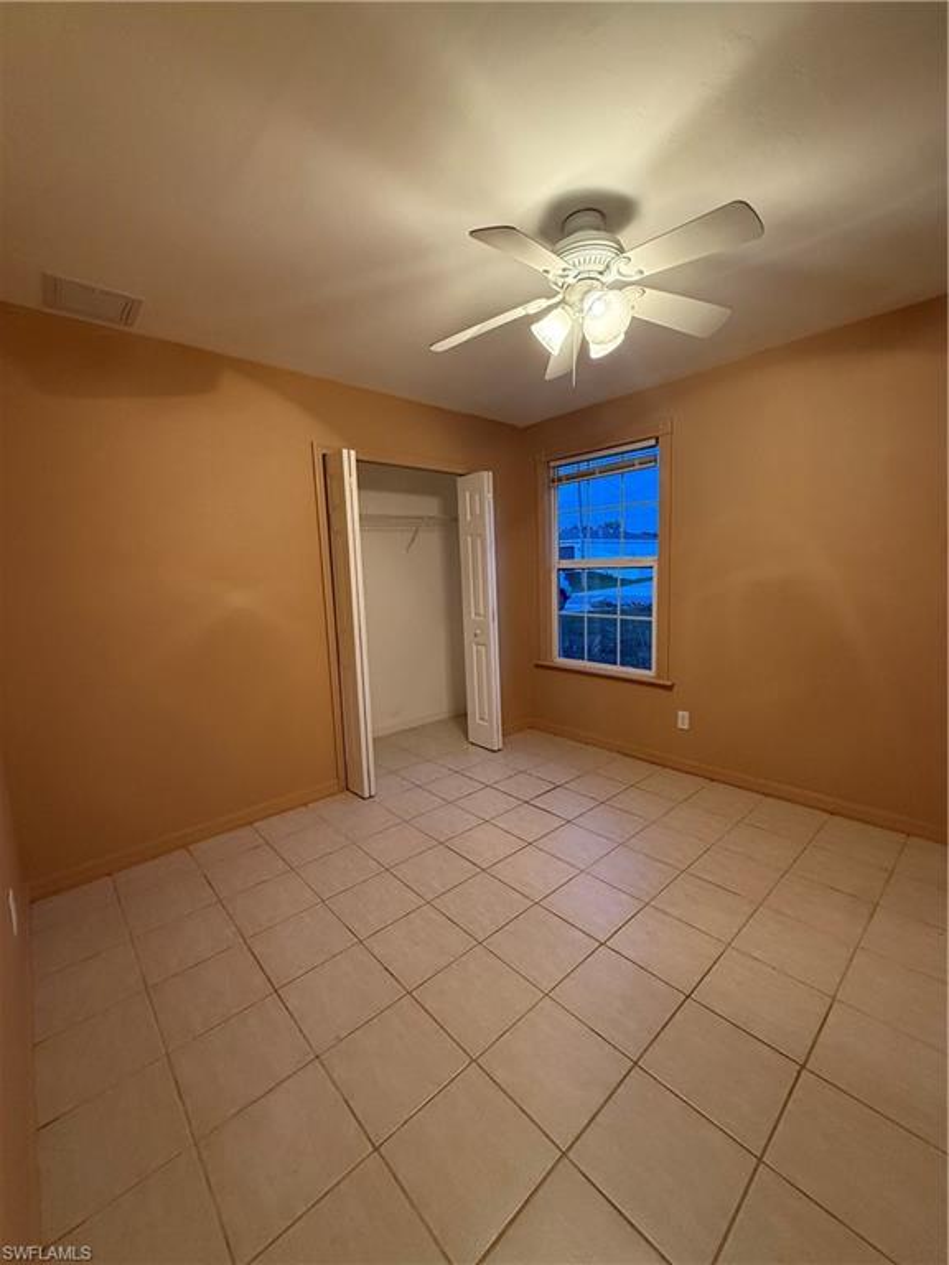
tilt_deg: -6.1
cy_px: 632
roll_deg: +1.4
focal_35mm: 14
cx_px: 474
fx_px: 512
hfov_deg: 85.7
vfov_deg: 102.1
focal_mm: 2.22
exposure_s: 1/120
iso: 640
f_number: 2.2
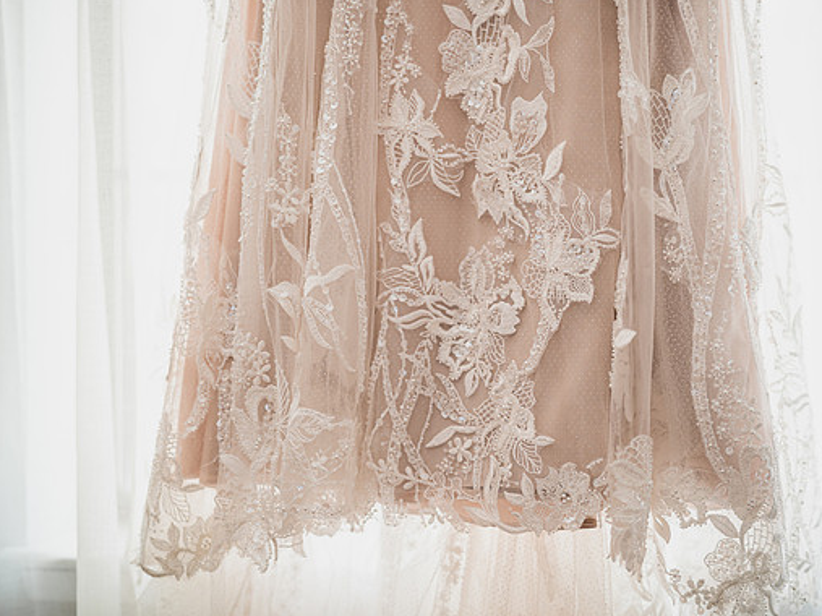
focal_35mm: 55
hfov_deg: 34.9
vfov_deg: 26.5
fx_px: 1306
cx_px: 423
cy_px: 307
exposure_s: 1/125
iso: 400
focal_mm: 50
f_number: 1.4
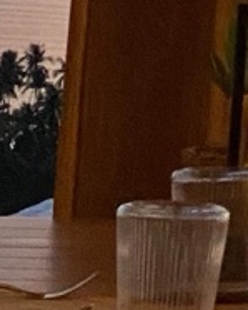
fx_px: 3749
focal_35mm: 409
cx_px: 700
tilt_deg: +8.2
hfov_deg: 3.7
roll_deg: -2.4
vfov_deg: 4.6
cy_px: -577
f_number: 2
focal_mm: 6
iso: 160
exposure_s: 1/71
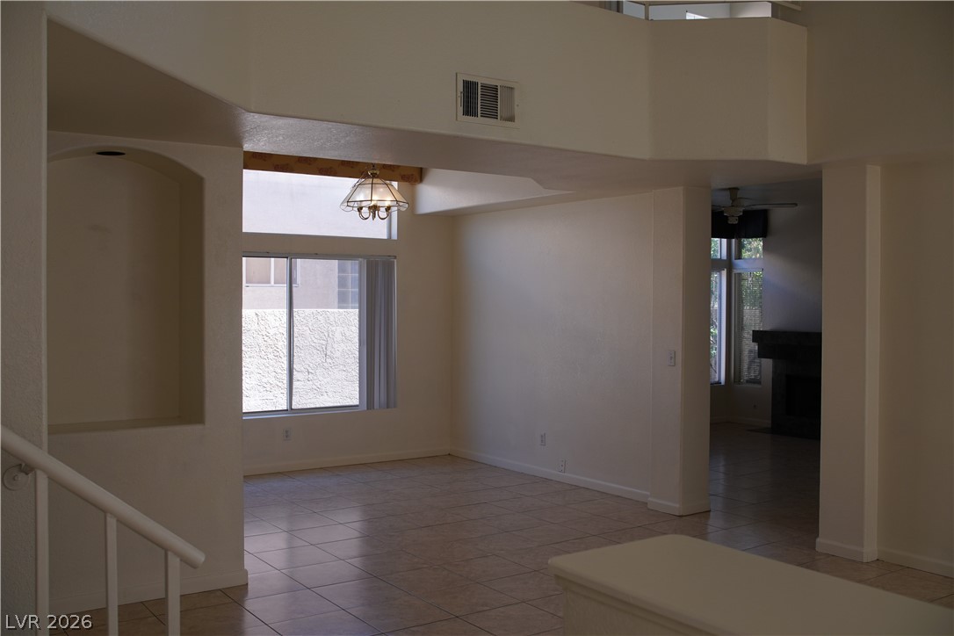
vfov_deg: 38.4
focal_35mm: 34
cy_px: 318
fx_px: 914
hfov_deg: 55.1
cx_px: 477
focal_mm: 23
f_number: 4
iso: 160
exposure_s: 1/160
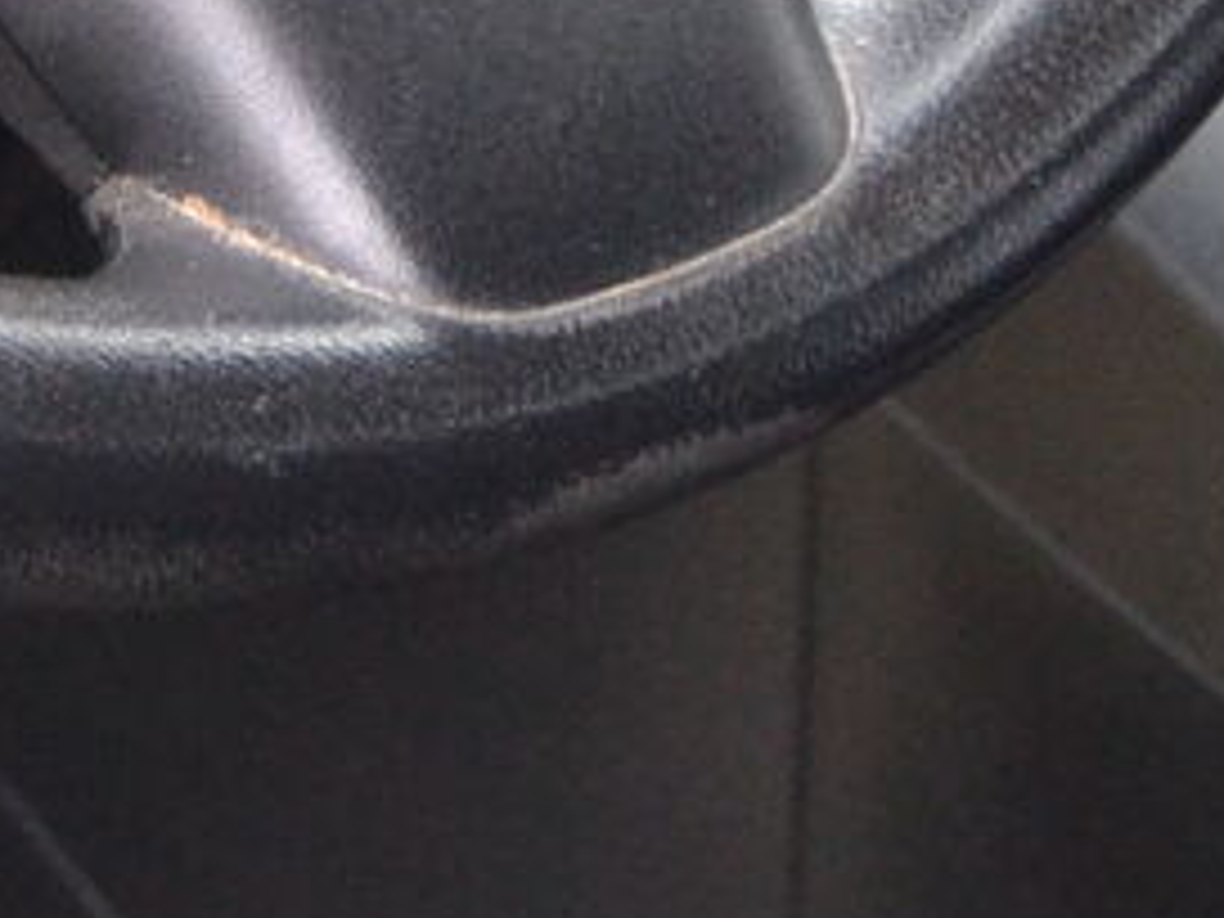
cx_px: 94
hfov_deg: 8.8
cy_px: -1107
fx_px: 7920
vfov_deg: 6.4
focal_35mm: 224
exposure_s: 1/60
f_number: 3.5
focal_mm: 22
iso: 1000
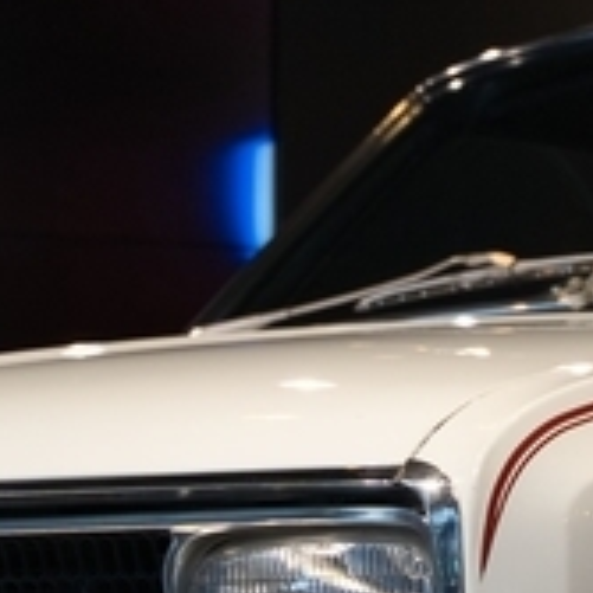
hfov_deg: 9.5
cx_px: 479
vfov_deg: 9.6
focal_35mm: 183
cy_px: 270
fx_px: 3547
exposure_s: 1/200
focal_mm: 30
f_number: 4
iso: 400
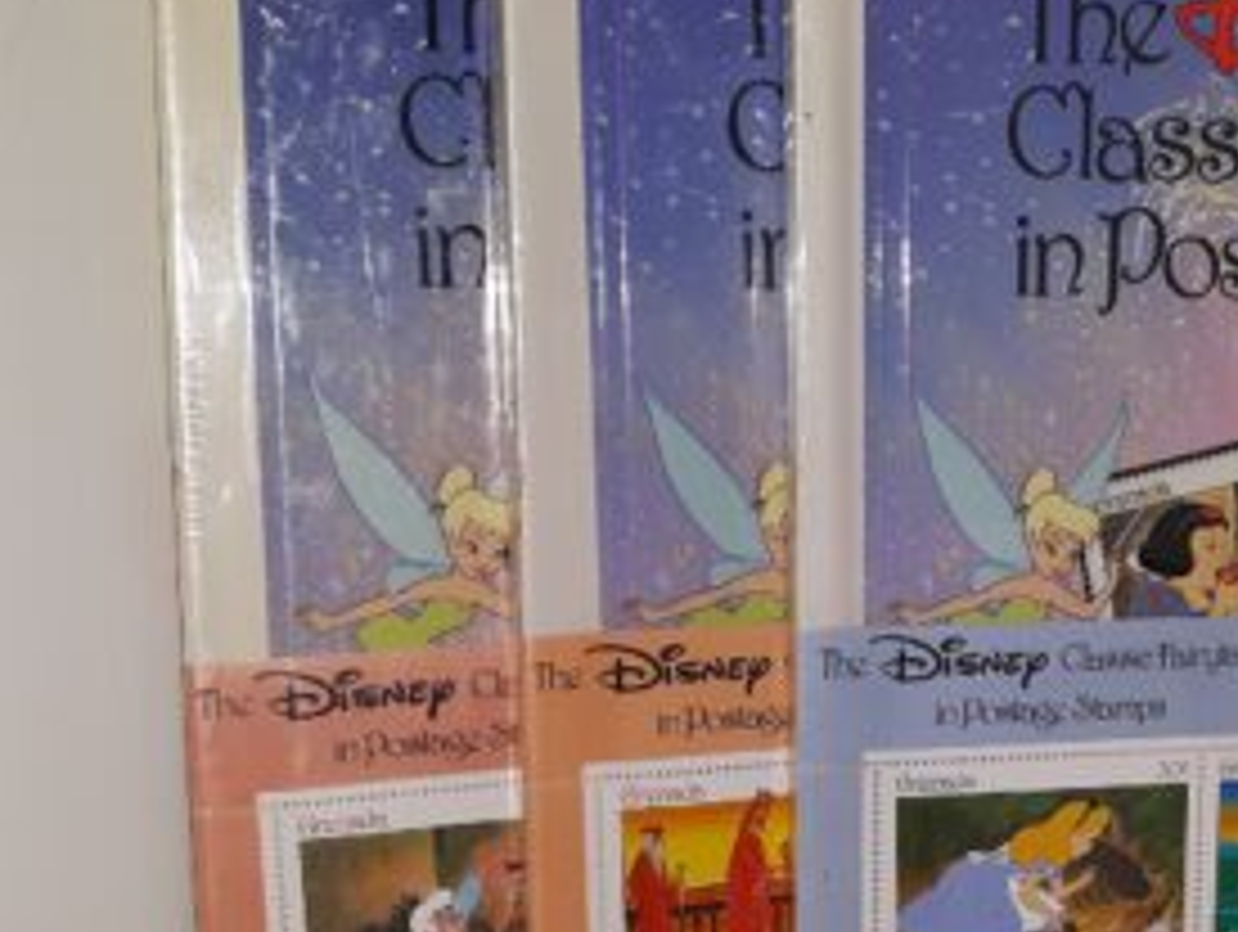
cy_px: 693
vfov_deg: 23.8
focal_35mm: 61
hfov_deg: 30.9
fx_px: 2184
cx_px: 986
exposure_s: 1/158
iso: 40
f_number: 1.7
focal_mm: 3.7
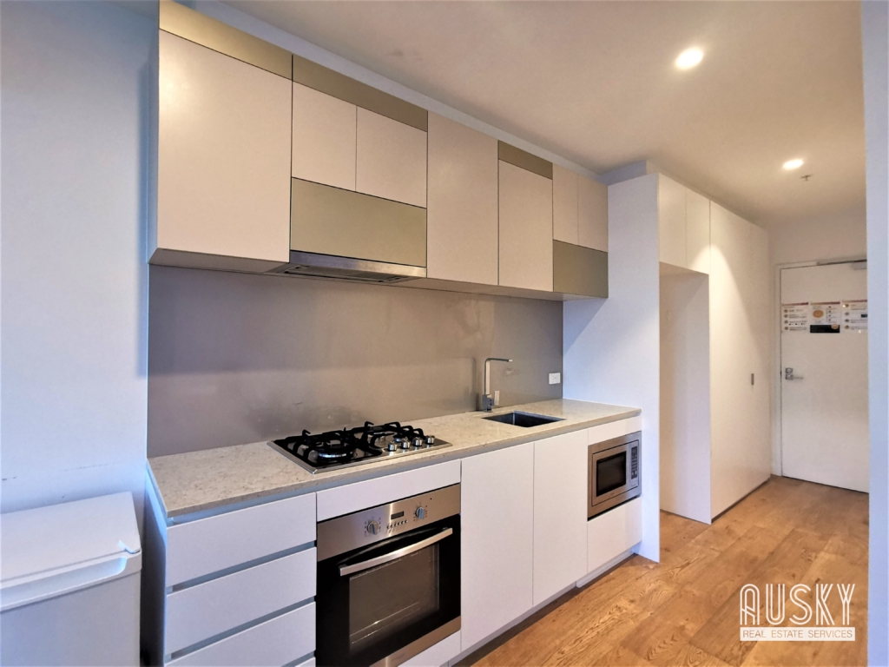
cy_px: 334
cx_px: 444
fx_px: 437
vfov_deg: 74.7
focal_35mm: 17
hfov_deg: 91.0
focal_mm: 2.26
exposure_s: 1/33.3
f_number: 2.2
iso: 320
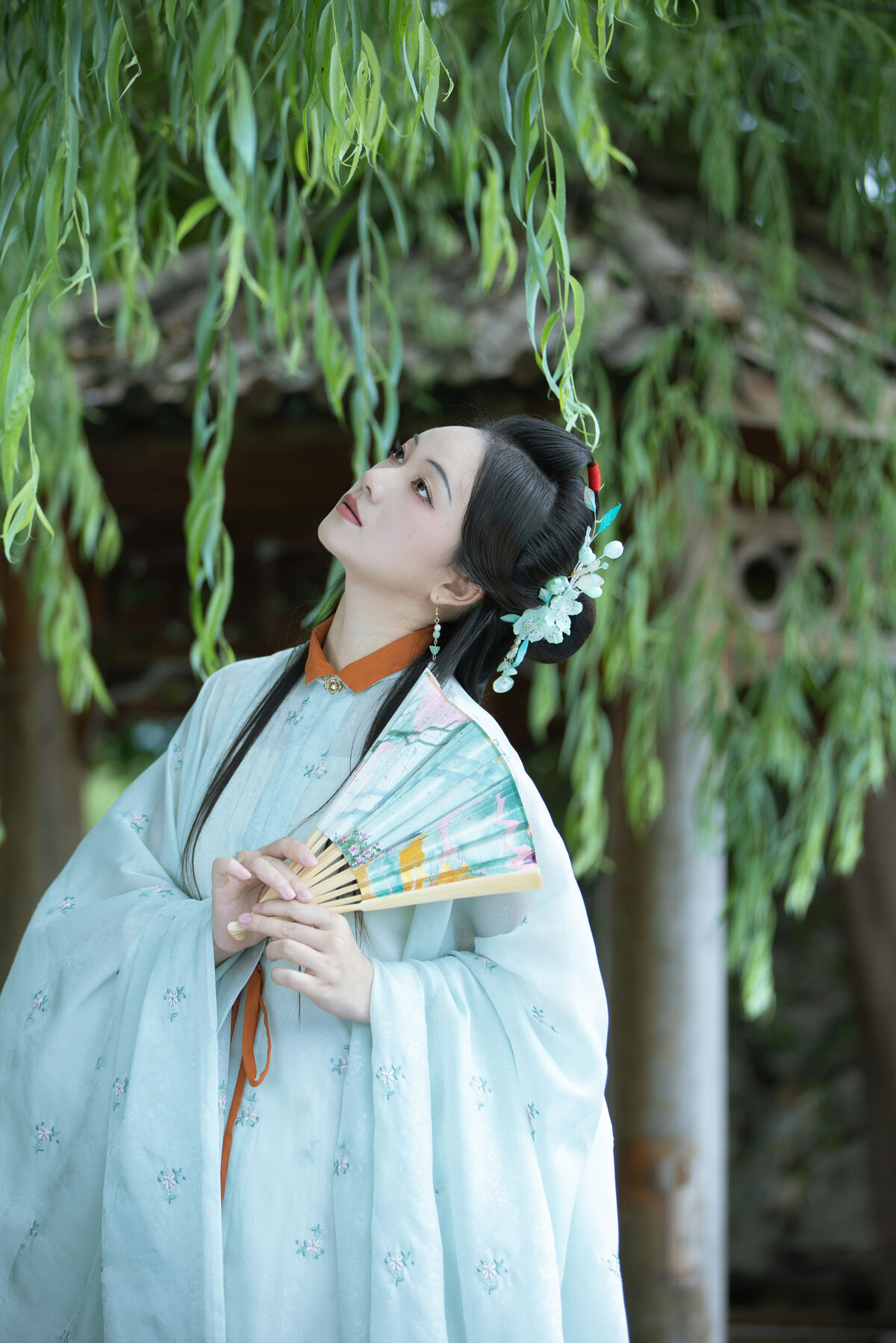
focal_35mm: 105
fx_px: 3920
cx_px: 448
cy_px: 672
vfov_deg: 19.5
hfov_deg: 13.0
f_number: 2.8
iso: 100
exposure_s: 1/400
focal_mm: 105
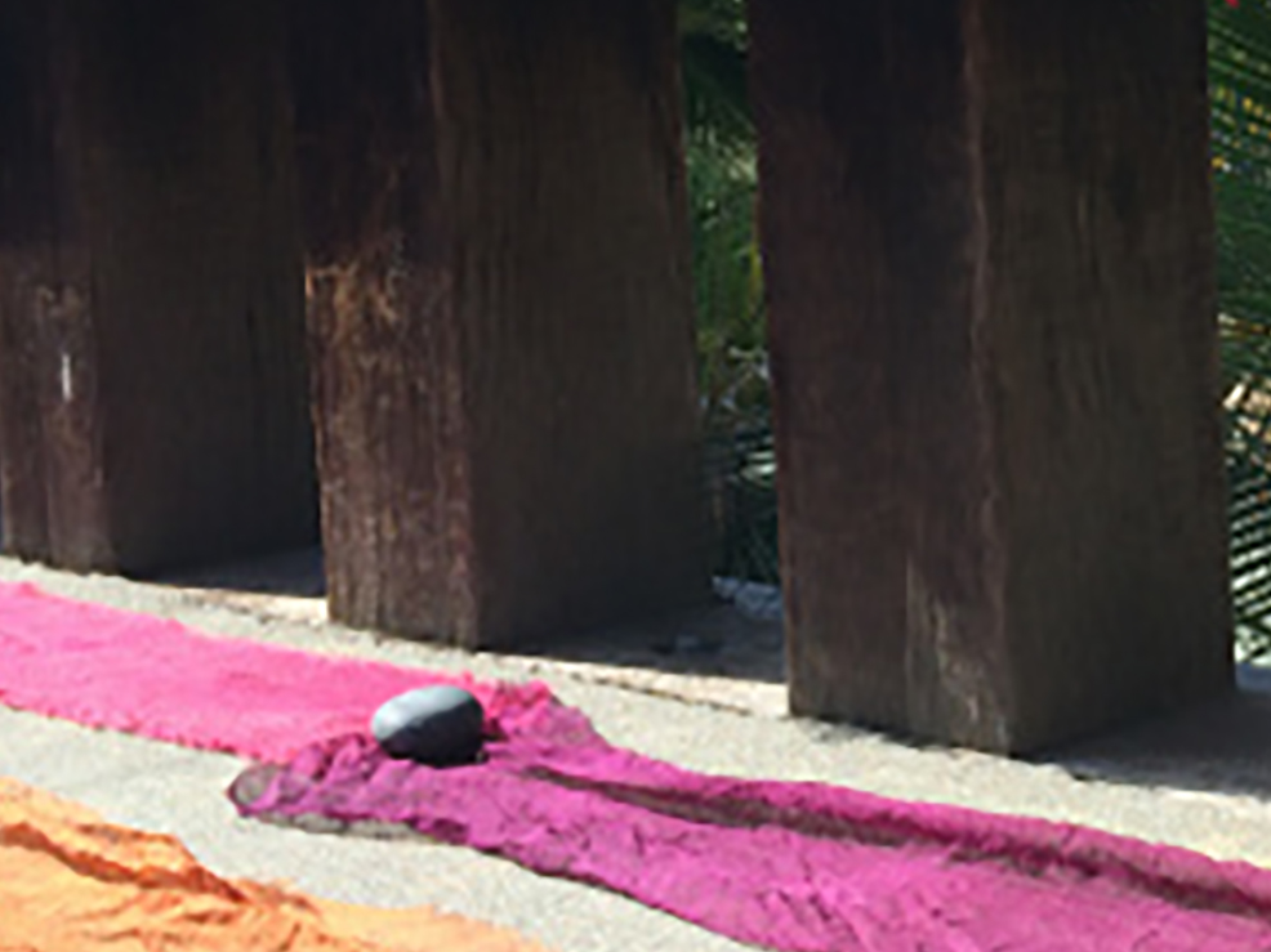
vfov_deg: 21.7
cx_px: 1345
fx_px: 2459
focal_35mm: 67
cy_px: 218
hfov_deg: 26.9
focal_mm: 4.15
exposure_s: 1/562
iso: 32
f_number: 2.2
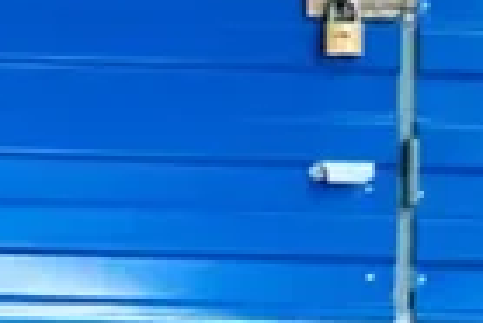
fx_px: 3189
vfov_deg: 5.4
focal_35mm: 237
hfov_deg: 8.2
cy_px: 1016
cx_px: -528
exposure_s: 1/250
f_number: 2.8
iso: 1250
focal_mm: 32.2
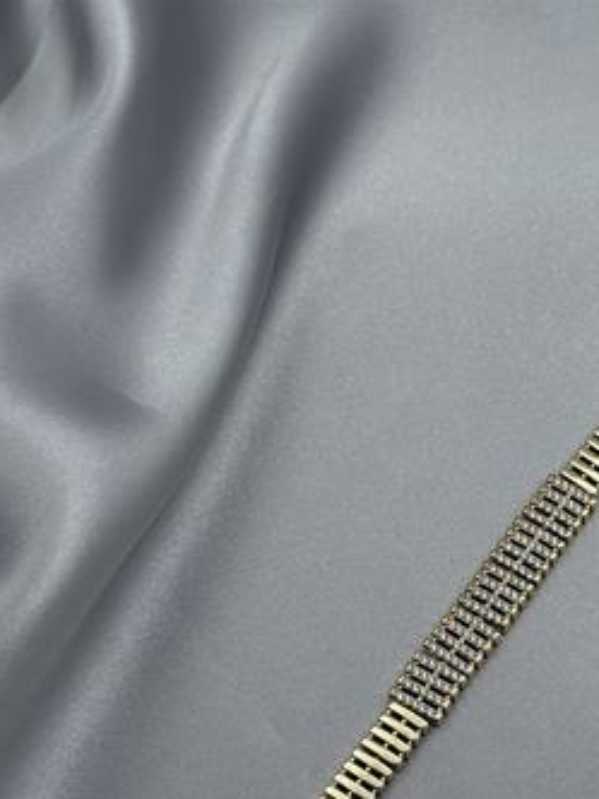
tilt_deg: -66.4
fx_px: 1777
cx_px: 450
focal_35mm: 77
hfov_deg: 19.0
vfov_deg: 24.9
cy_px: 639
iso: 64
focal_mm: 6.76
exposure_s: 1/1838
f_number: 1.78
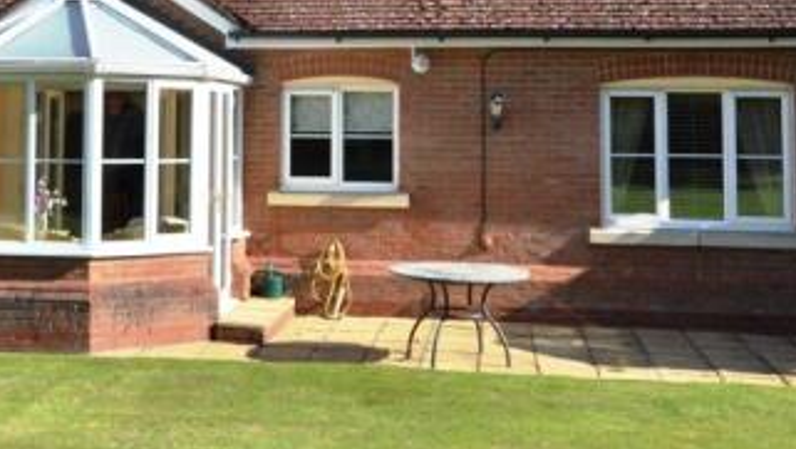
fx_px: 1352
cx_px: 233
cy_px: 17
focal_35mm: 64
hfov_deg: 32.4
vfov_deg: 18.4
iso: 3200
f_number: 13
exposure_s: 1/2500
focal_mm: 20
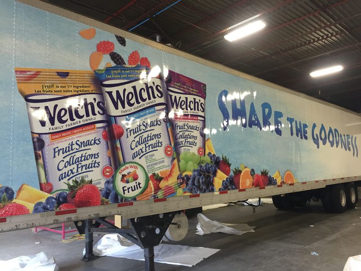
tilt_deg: +6.1
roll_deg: +2.3
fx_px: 302
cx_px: 180
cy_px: 136
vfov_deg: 48.2
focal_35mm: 29
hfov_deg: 61.7
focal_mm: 4.15
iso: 80
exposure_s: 1/30
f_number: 2.2
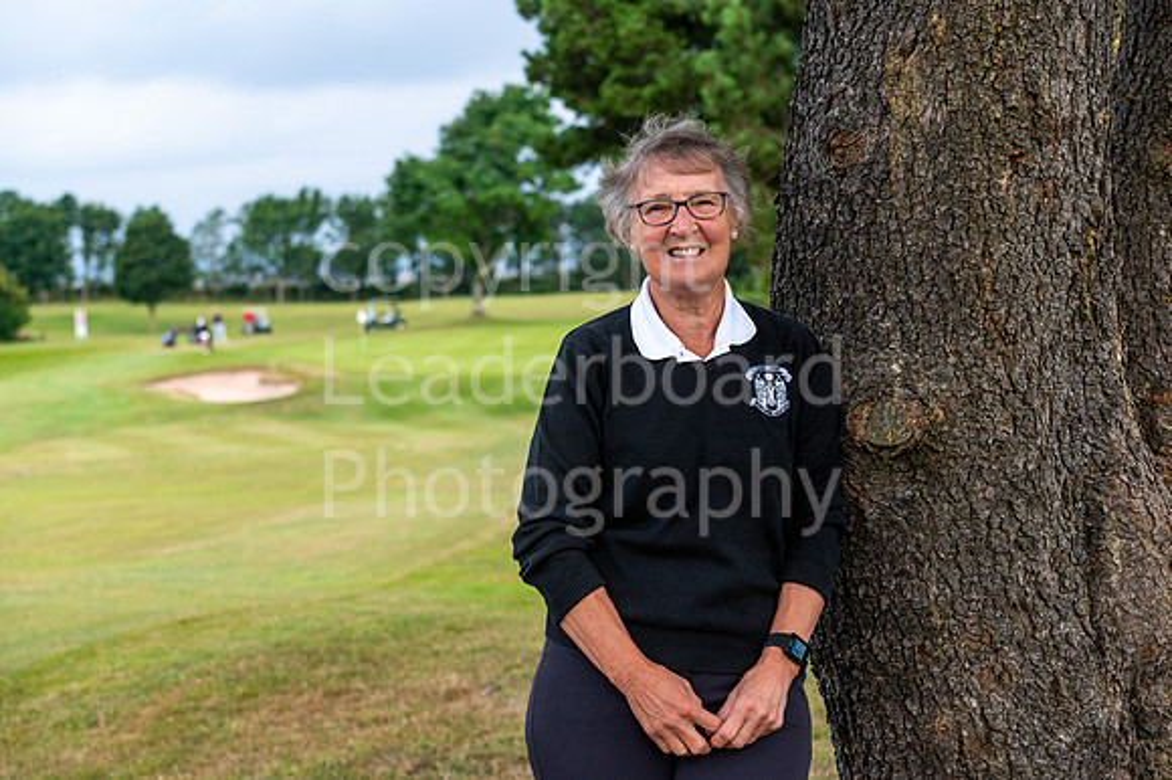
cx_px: 586
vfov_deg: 19.4
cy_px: 390
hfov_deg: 28.9
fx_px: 2278
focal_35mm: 70
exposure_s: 1/2000
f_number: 5.6
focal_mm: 70
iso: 640
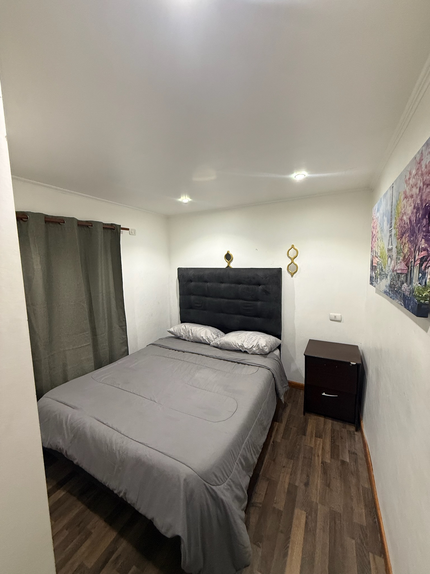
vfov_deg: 102.1
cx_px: 215
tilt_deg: -8.0
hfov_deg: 85.7
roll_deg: +0.5
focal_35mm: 14
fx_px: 232
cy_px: 287
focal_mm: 2.22
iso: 250
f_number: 2.2
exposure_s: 1/50
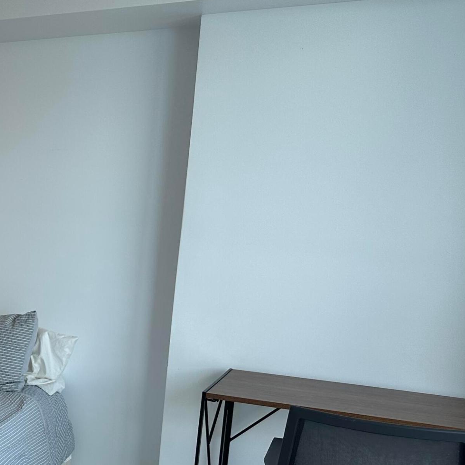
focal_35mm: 51
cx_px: -71
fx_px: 775
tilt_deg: -10.6
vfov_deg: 32.8
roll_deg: -2.0
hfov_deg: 29.4
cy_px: 349
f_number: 1.78
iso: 80
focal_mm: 6.86
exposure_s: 1/349
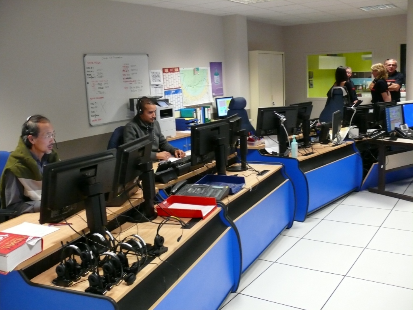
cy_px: 155
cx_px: 206
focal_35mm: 35
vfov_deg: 40.7
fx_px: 418
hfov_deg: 52.6
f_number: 2.8
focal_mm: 7.5
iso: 400
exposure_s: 1/20
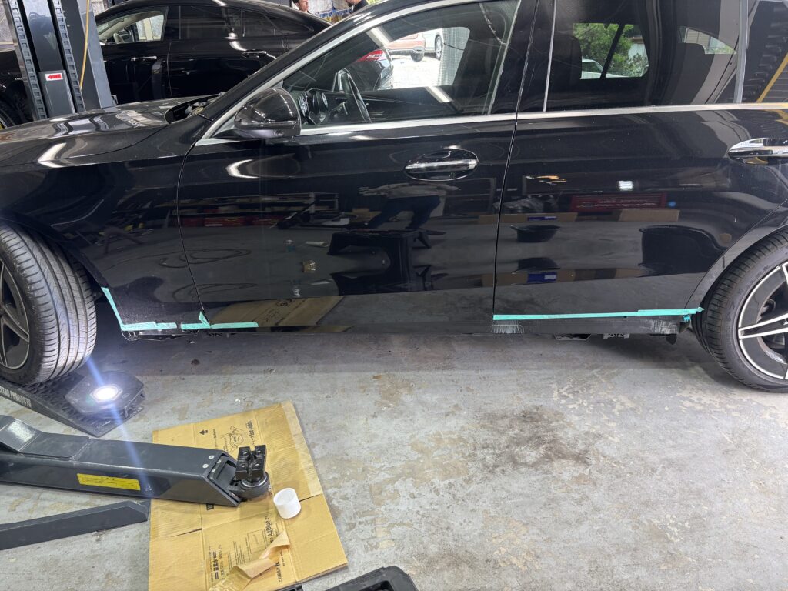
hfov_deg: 67.3
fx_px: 592
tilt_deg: -24.6
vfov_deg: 53.1
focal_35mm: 26
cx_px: 394
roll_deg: +1.3
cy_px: 296
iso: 64
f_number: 1.6
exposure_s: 1/121
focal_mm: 5.96
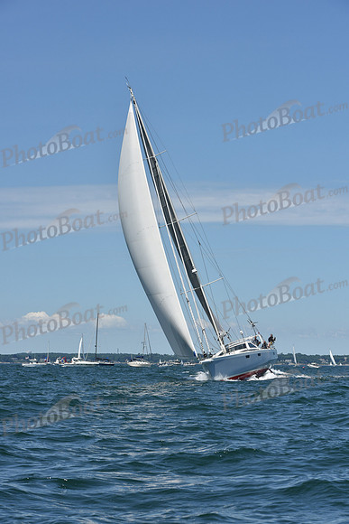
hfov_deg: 13.0
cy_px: 262
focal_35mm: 105
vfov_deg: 19.5
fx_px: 1526
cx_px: 174
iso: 250
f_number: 10
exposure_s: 1/1000
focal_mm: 105
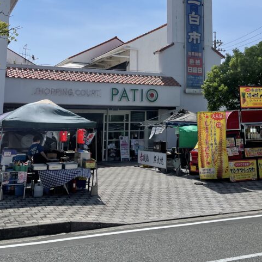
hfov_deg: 35.5
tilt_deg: +10.2
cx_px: 188
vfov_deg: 35.1
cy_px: 58
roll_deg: +0.7
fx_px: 402
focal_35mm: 47
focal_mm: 5.1
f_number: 1.6
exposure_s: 1/8547
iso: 32
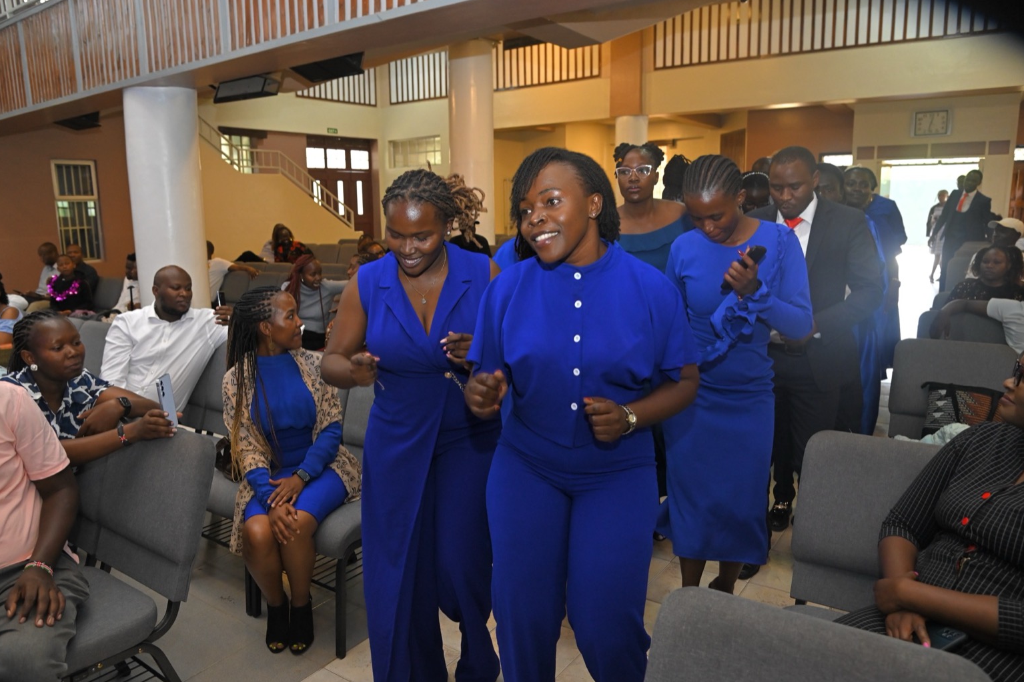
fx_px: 711
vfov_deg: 51.3
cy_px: 339
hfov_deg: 71.5
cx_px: 494
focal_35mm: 25
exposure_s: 1/160
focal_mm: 24
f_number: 5
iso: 3200
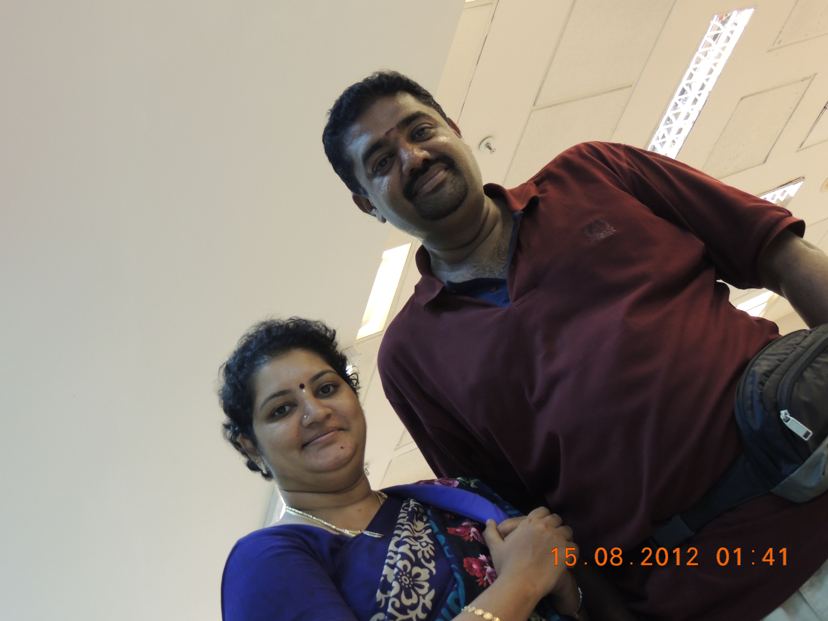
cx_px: 414
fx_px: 1124
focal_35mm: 47
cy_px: 310
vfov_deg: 30.9
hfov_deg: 40.4
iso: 400
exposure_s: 1/20
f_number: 3.5
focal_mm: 8.3
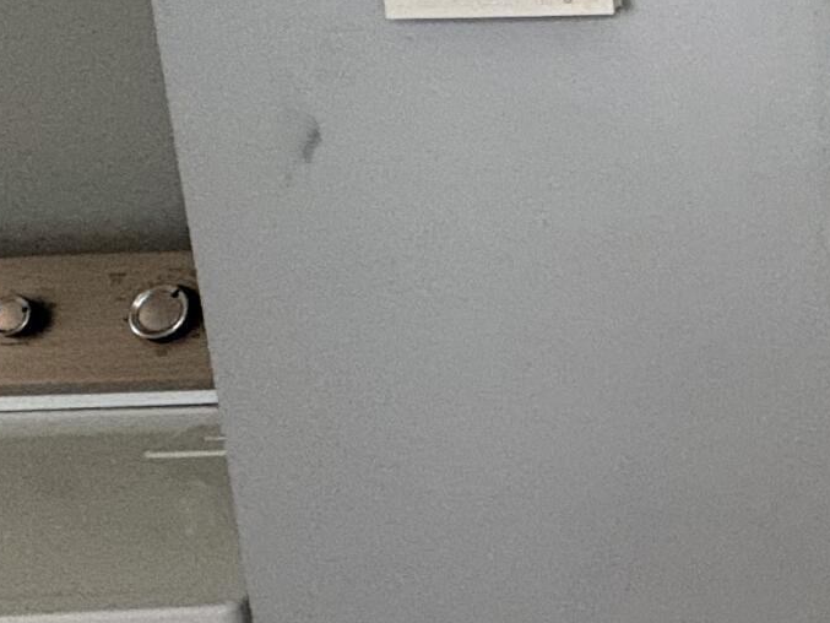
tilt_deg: -9.9
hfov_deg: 24.0
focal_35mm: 62
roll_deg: +1.0
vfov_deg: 23.4
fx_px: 1487
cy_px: 158
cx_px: 1273
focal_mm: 2.22
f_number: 2.2
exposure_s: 1/60
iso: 640
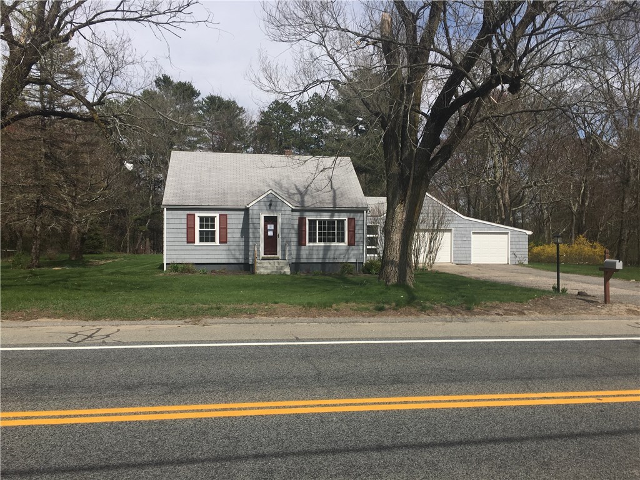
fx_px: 536
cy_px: 240
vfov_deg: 48.2
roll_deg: +0.3
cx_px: 320
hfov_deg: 61.7
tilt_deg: +0.2
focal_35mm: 29
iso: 25
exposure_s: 1/2404
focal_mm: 4.15
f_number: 2.2
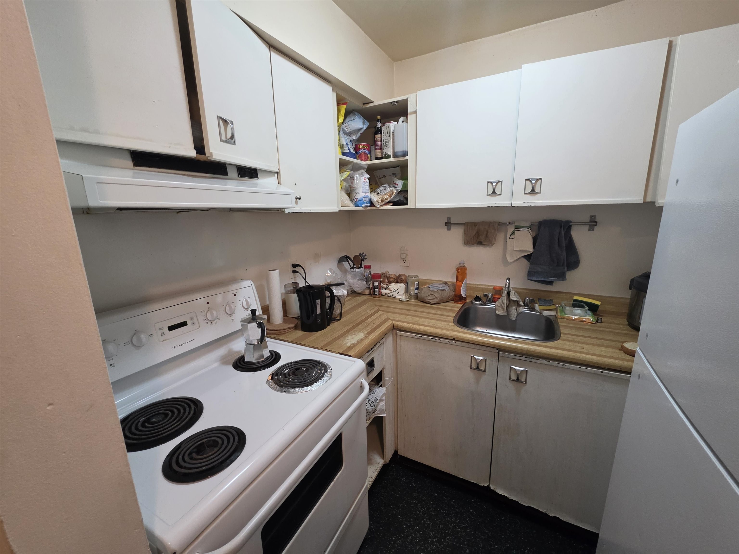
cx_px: 370
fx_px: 278
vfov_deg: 89.9
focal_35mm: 13
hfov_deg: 106.2
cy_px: 277
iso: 200
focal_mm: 2.2
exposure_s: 1/120
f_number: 1.9
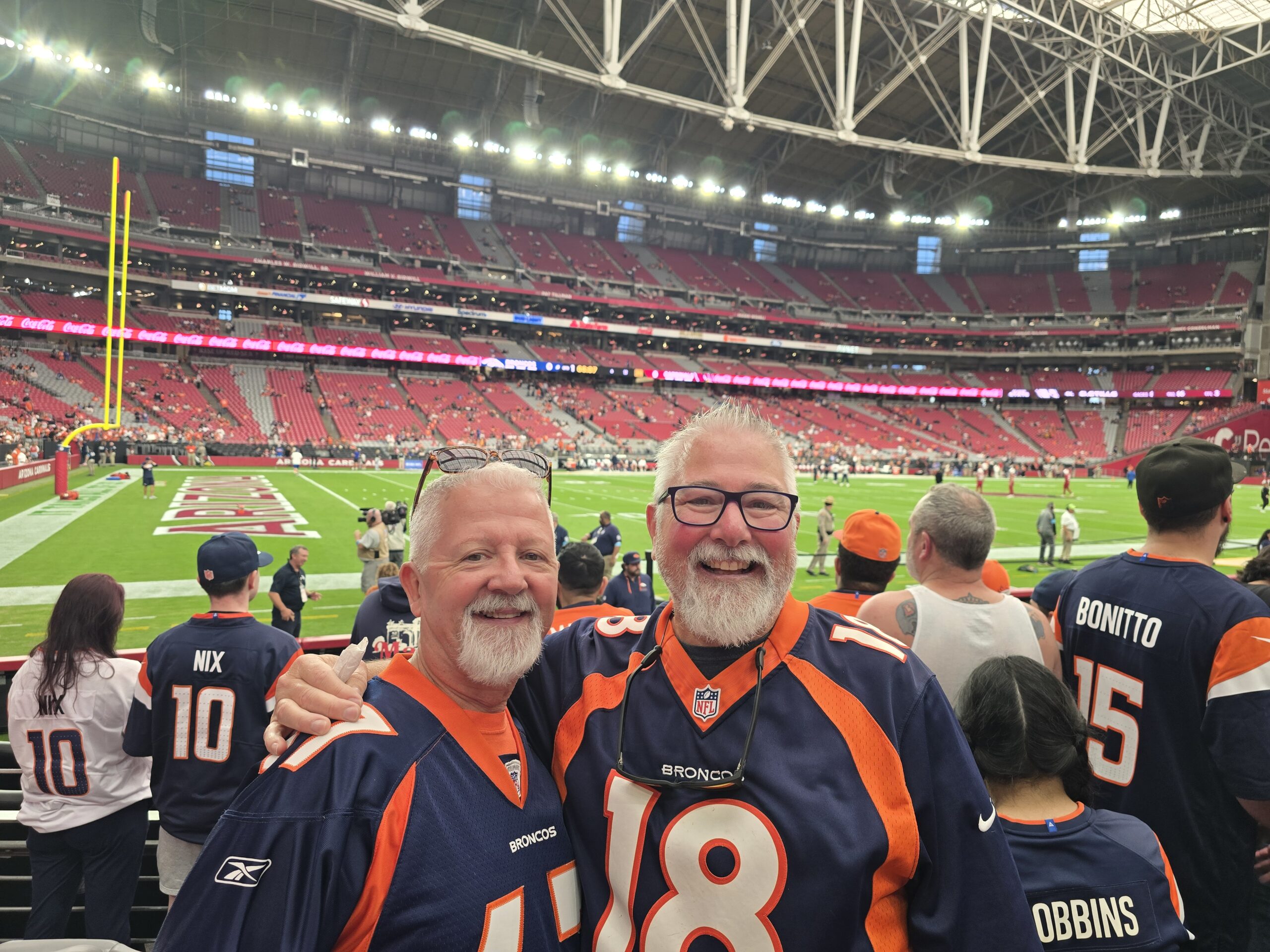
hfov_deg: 73.9
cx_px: 635
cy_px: 476
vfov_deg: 58.9
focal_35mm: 23
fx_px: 844
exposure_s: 1/180
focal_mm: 6.3
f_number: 1.7
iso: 64
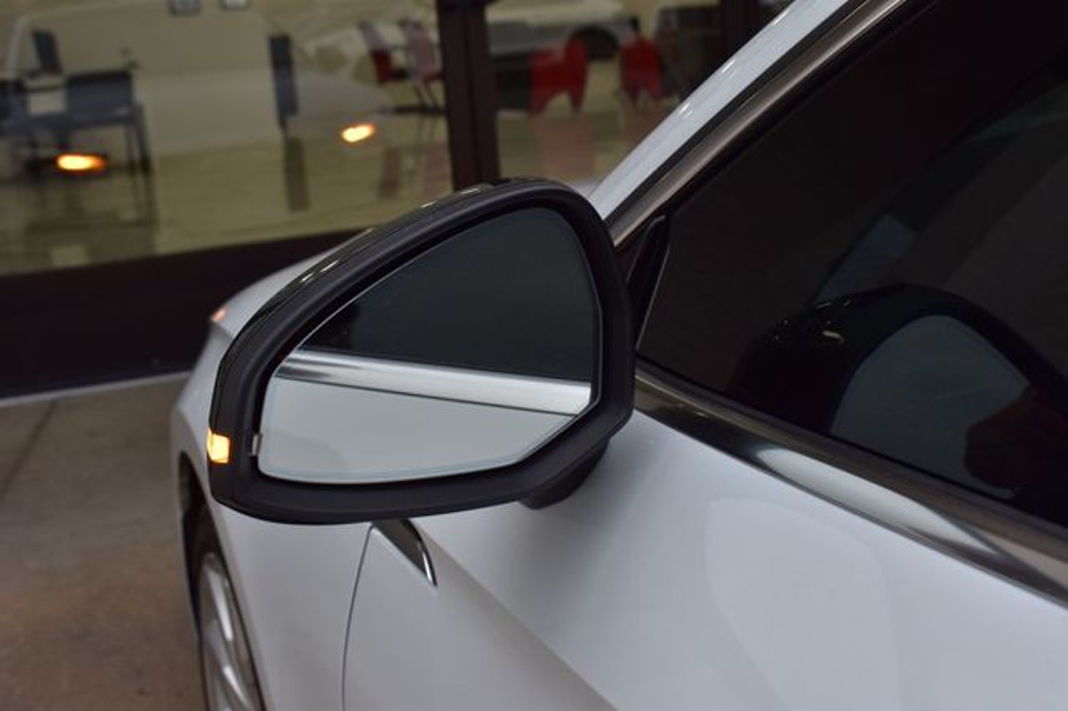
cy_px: 356
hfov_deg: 38.9
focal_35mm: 51
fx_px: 1512
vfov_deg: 26.5
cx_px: 534
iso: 400
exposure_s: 1/160
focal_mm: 34
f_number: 9
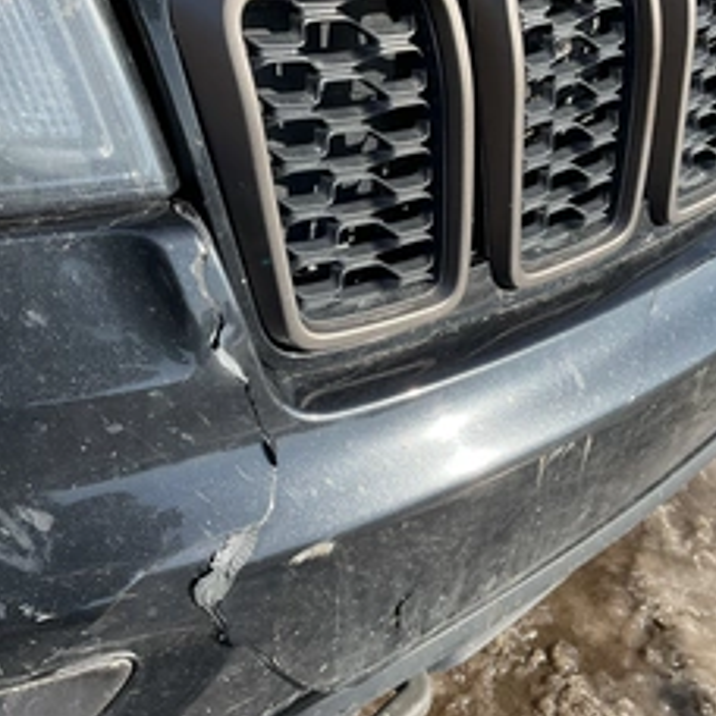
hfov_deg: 37.5
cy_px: 364
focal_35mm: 45
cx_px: 371
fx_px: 1053
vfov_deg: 37.6
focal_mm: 3
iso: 25
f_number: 1.8
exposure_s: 1/816
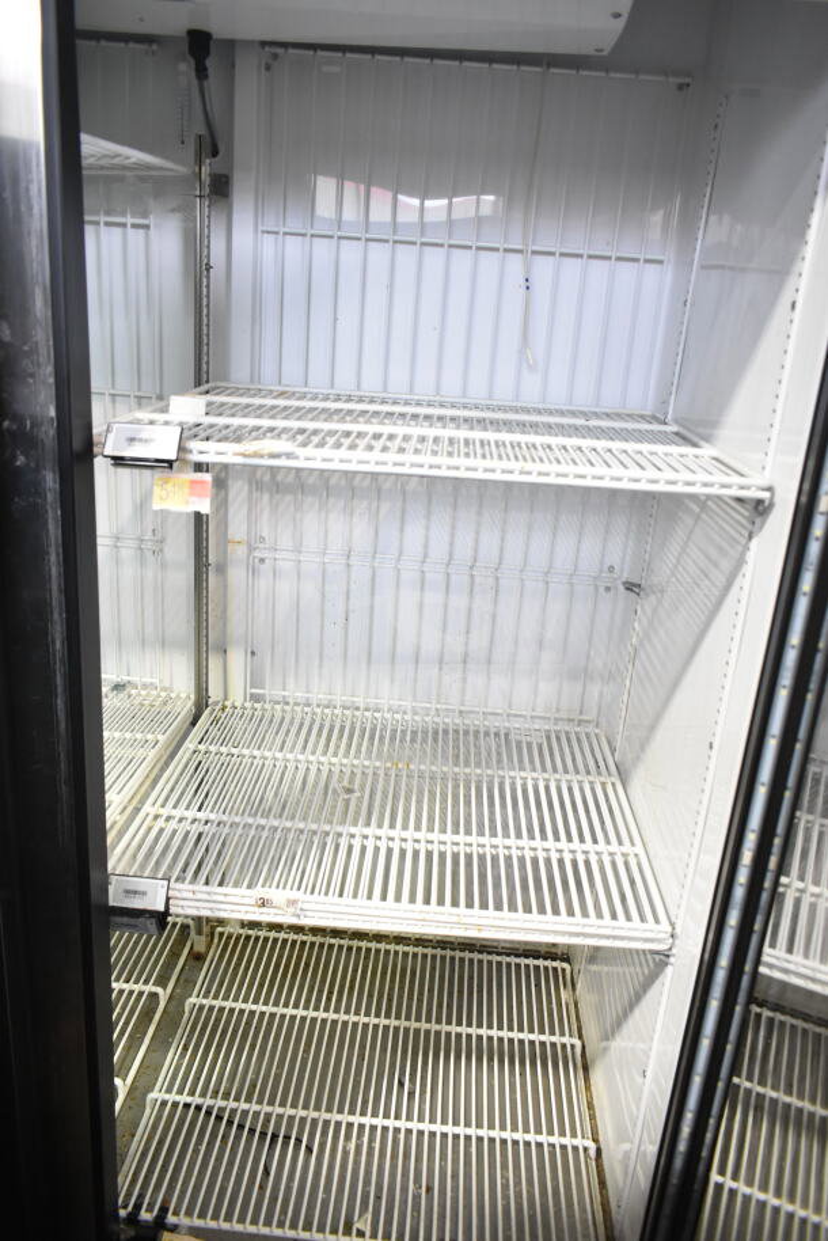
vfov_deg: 67.4
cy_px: 620
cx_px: 414
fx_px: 931
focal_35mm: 27
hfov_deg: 48.0
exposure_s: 1/80
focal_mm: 18
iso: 1600
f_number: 4.5
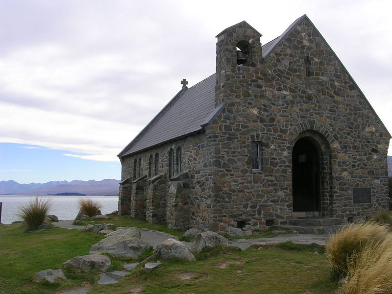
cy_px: 147
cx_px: 196
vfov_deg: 37.7
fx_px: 430
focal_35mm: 38
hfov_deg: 49.0
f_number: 5.6
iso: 50
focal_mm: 5.8
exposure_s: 1/264
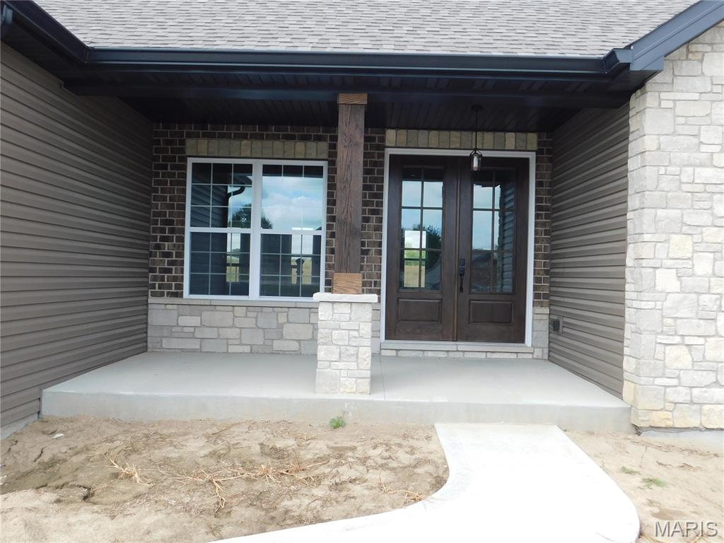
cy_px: 272
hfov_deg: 60.0
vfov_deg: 46.8
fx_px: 627
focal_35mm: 30
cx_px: 362
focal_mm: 5.3
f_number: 3.2
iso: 125
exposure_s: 1/320
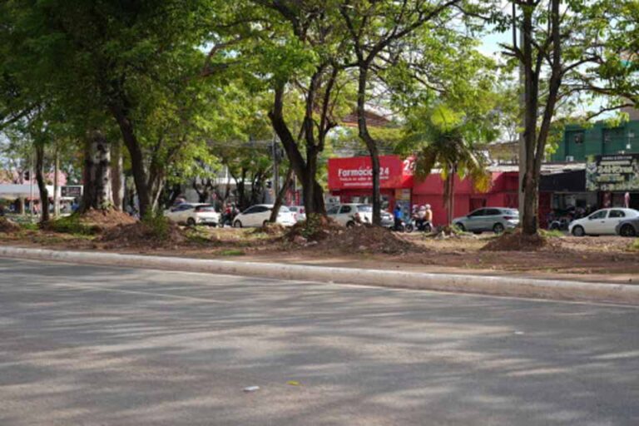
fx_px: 958
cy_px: 213
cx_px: 320
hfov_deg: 36.9
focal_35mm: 54
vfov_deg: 25.1
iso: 80
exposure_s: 1/400
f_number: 4
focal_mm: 54
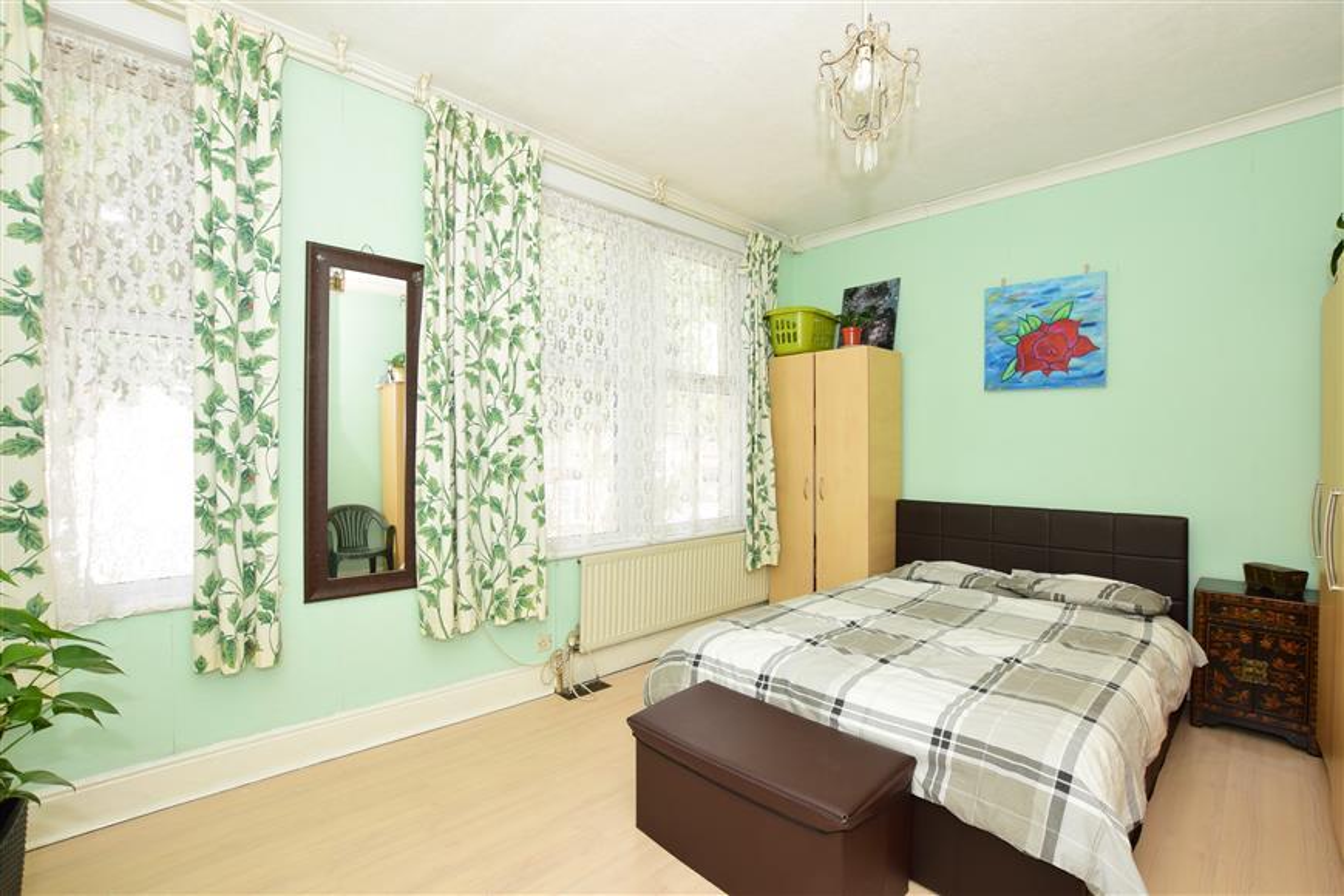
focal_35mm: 15
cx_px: 672
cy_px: 448
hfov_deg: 100.4
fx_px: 560
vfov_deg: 77.3
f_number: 10
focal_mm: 10
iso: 500
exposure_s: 1/30
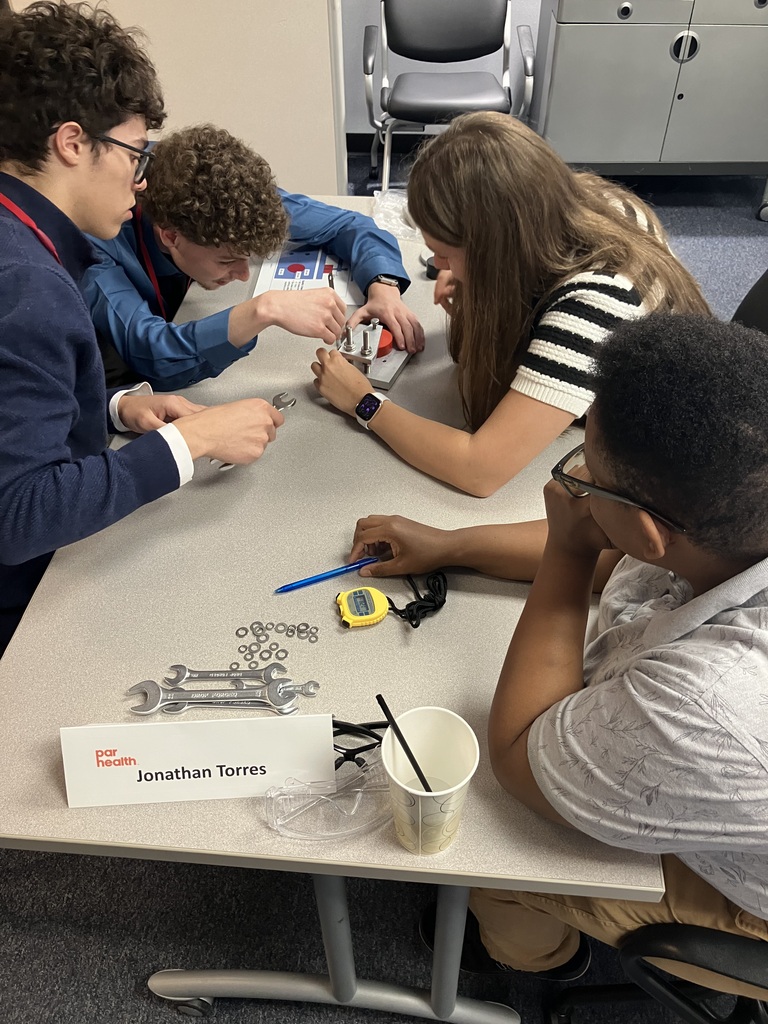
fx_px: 828
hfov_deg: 49.7
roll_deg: +0.8
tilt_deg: -44.7
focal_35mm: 28
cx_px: 384
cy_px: 512
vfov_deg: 63.4
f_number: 1.8
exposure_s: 1/60
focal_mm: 3.99
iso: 160
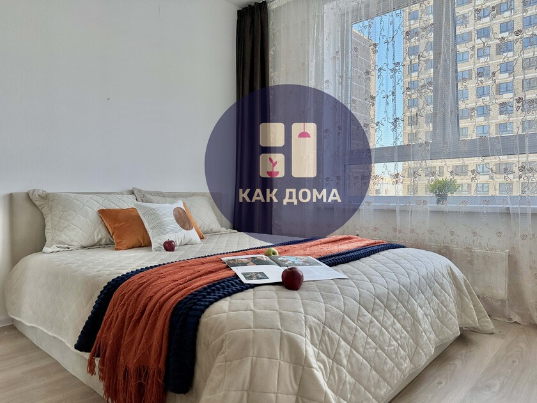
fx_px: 372
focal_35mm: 24
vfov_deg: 56.8
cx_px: 268
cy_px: 202
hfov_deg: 71.6
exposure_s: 1/489
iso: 80
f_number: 1.78
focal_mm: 6.86
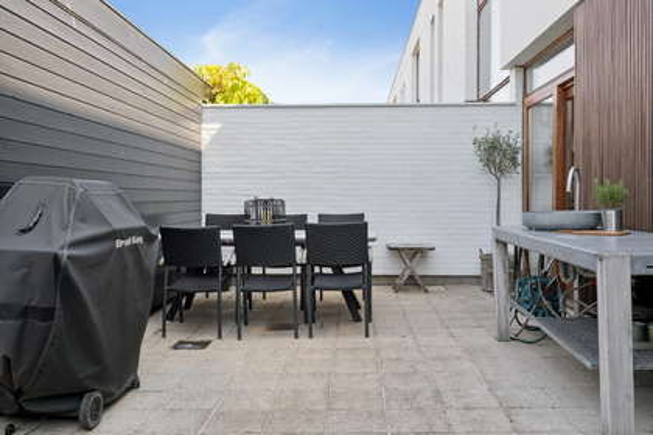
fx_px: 544
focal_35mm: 30
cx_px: 326
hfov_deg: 61.9
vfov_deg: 43.6
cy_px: 218
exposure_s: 1/160
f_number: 7.1
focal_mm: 20
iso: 250
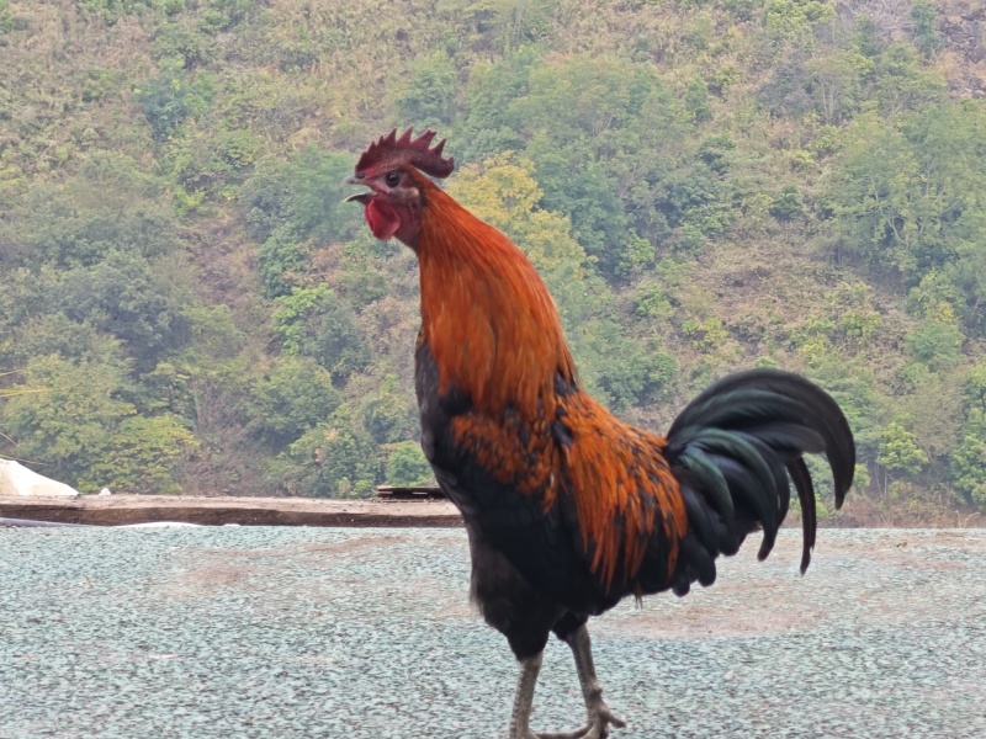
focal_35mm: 150
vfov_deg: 9.9
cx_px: 493
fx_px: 4273
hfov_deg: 13.2
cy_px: 370
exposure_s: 1/100
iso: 64
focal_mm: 9
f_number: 2
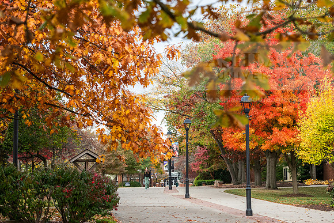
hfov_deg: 23.6
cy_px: 112
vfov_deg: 15.9
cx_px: 167
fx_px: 798
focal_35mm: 86
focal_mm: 86
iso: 500
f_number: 4.5
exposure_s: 1/320
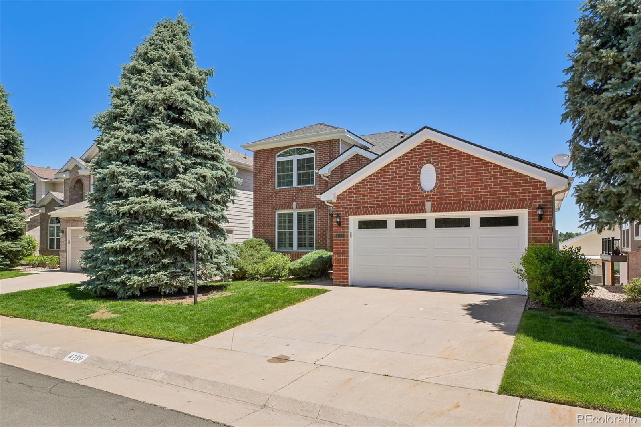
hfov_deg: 81.2
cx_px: 320
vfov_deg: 59.5
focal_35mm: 21
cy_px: 214
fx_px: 374
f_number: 8
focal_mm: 14
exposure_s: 1/350
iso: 100
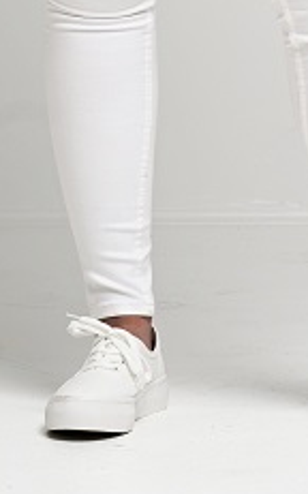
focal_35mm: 358
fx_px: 4817
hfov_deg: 3.7
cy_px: -445
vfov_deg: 5.8
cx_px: 195
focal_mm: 90
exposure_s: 1/160
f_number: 9
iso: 200
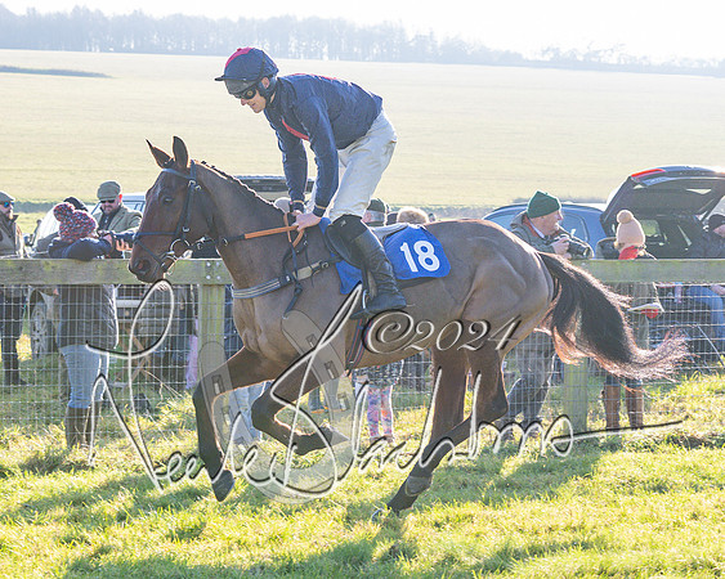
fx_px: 2496
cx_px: 573
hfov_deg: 16.4
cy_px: 360
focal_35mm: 116
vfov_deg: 13.2
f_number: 4
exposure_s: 1/1000
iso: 640
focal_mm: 50
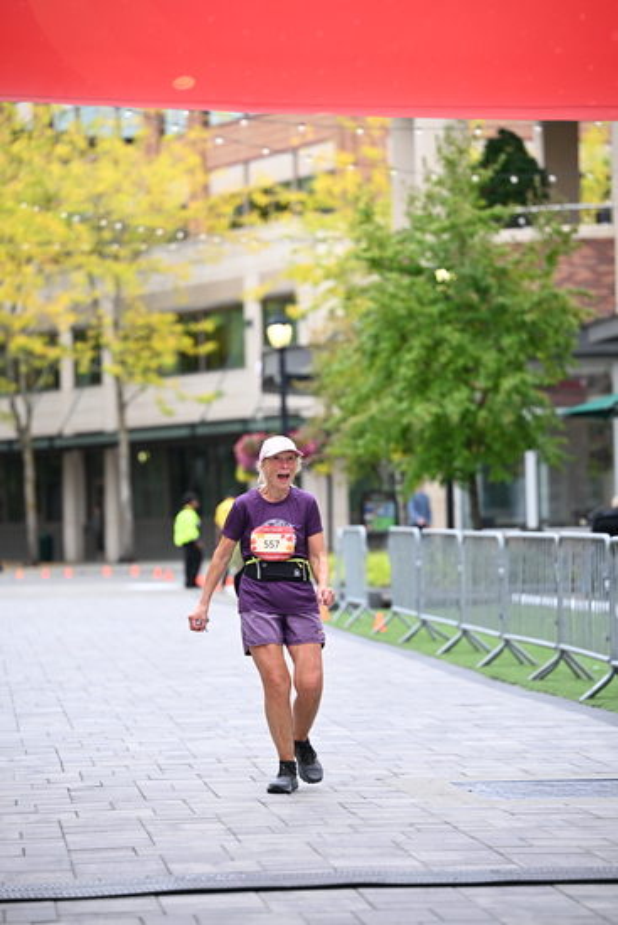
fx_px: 3088
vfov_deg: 17.1
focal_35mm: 120
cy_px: 462
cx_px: 309
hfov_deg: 11.4
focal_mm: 120
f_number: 2.8
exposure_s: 1/1000
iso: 400
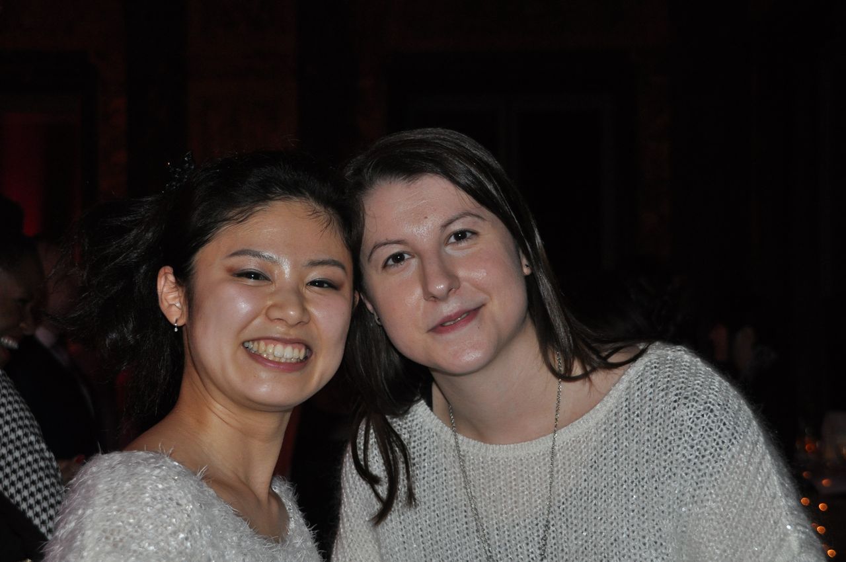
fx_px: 1408
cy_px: 281
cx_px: 423
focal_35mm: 60
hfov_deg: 33.4
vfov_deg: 22.6
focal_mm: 40
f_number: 4.8
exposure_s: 1/60
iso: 800
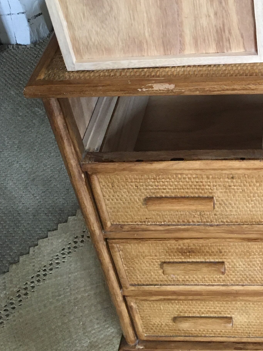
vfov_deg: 28.6
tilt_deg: -34.4
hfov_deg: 22.0
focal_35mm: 64
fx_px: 648
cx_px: 269
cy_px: 12
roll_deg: +2.8
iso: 160
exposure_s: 1/33
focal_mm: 4.15
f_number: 2.2
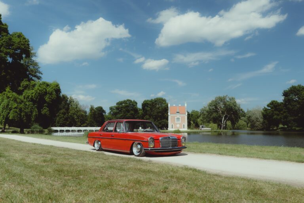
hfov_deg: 54.4
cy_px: 102
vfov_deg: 37.9
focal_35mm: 35
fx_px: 296
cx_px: 152
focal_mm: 35
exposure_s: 1/800
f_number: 2.8
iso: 100
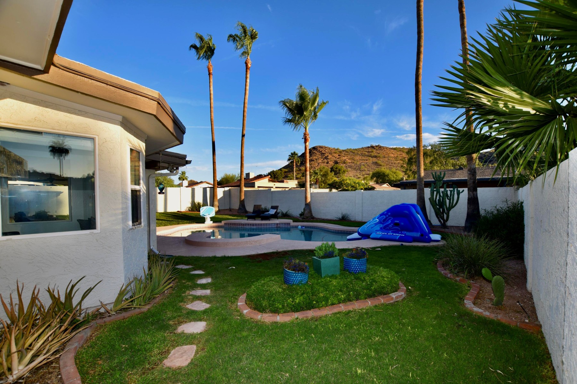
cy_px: 192
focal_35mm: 15
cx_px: 288
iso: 100
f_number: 5.6
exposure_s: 1/125
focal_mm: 10
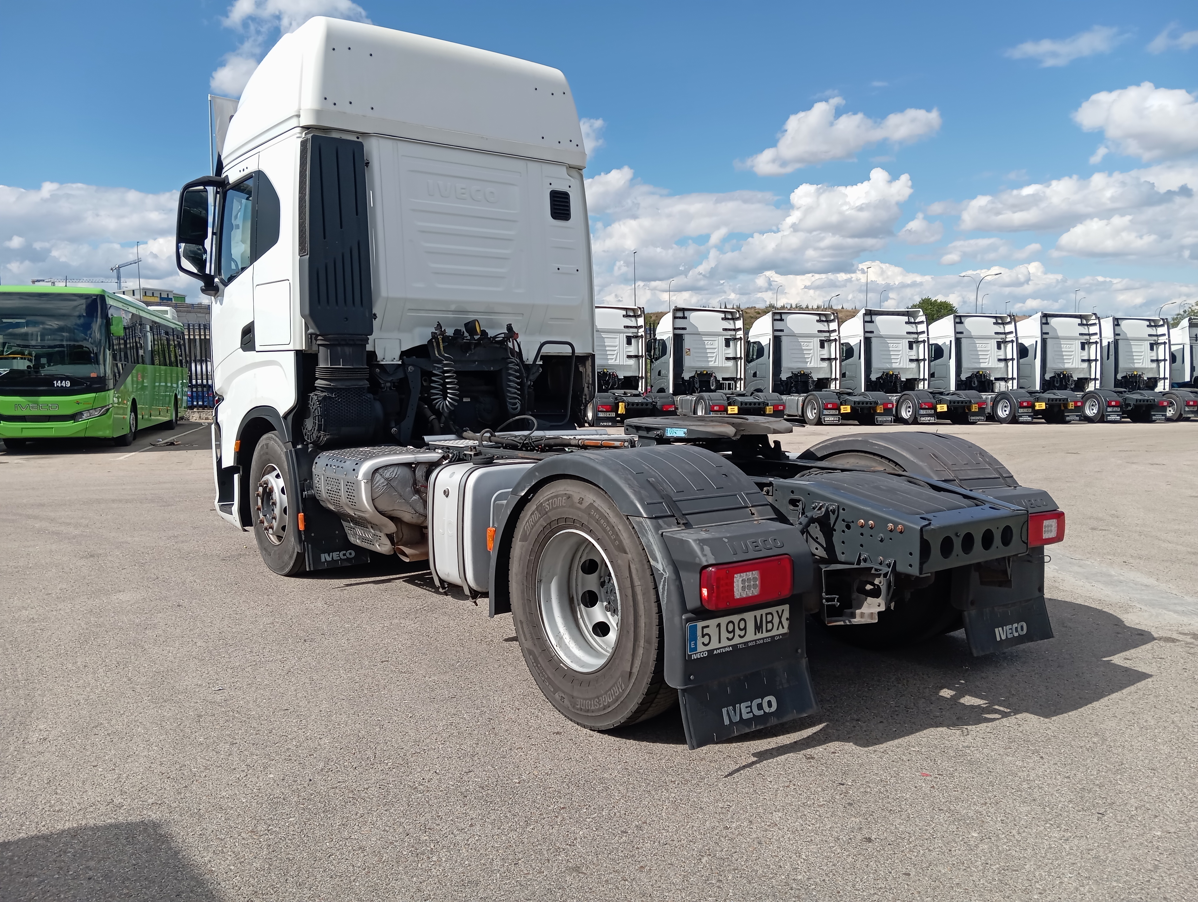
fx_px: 970
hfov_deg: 63.4
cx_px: 599
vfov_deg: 49.9
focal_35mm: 28
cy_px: 451
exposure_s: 1/888
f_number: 1.8
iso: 55
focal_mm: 4.22
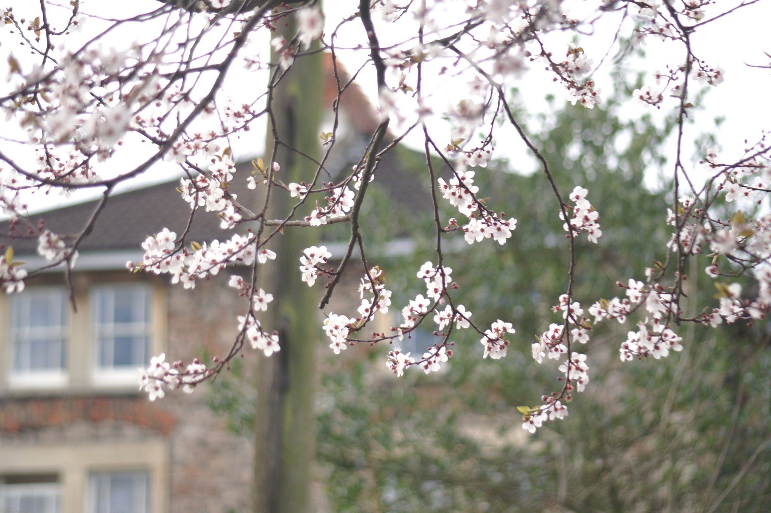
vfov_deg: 9.1
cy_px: 256
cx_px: 386
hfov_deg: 13.7
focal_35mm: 150
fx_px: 3210
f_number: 4.5
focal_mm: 100
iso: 200
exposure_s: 1/200
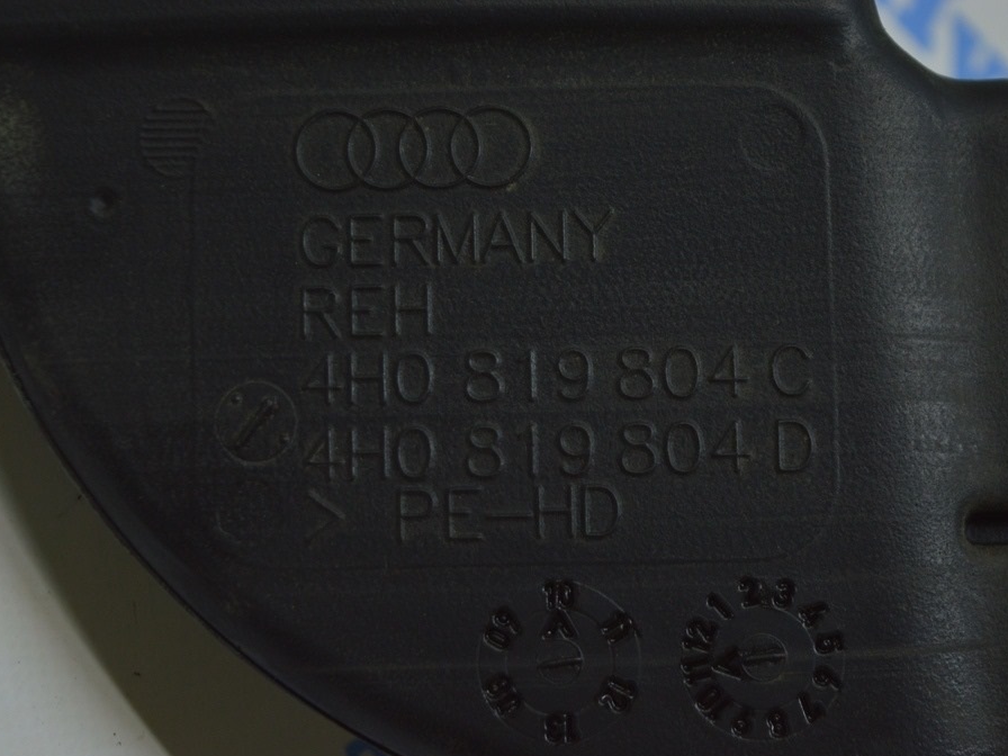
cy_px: 382
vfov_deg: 16.3
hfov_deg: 21.6
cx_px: 472
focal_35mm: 91
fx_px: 2637
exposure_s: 1/80
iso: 400
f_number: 5.6
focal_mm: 55
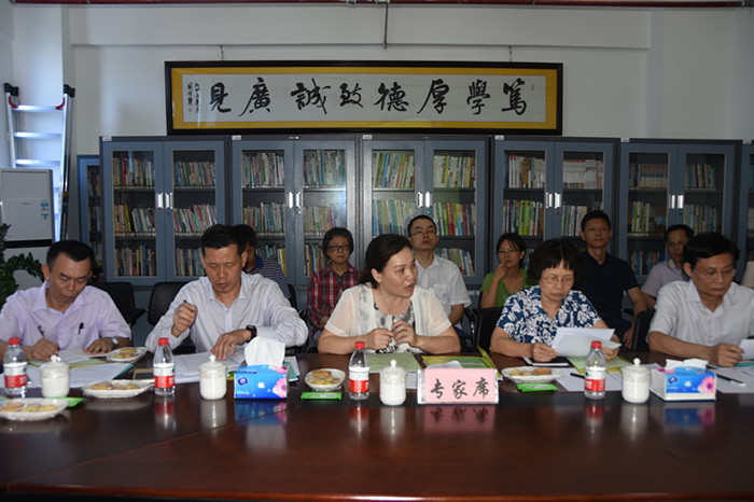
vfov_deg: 43.6
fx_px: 628
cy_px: 251
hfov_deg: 62.0
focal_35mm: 30
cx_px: 377
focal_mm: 20
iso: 100
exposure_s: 1/20
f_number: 3.5
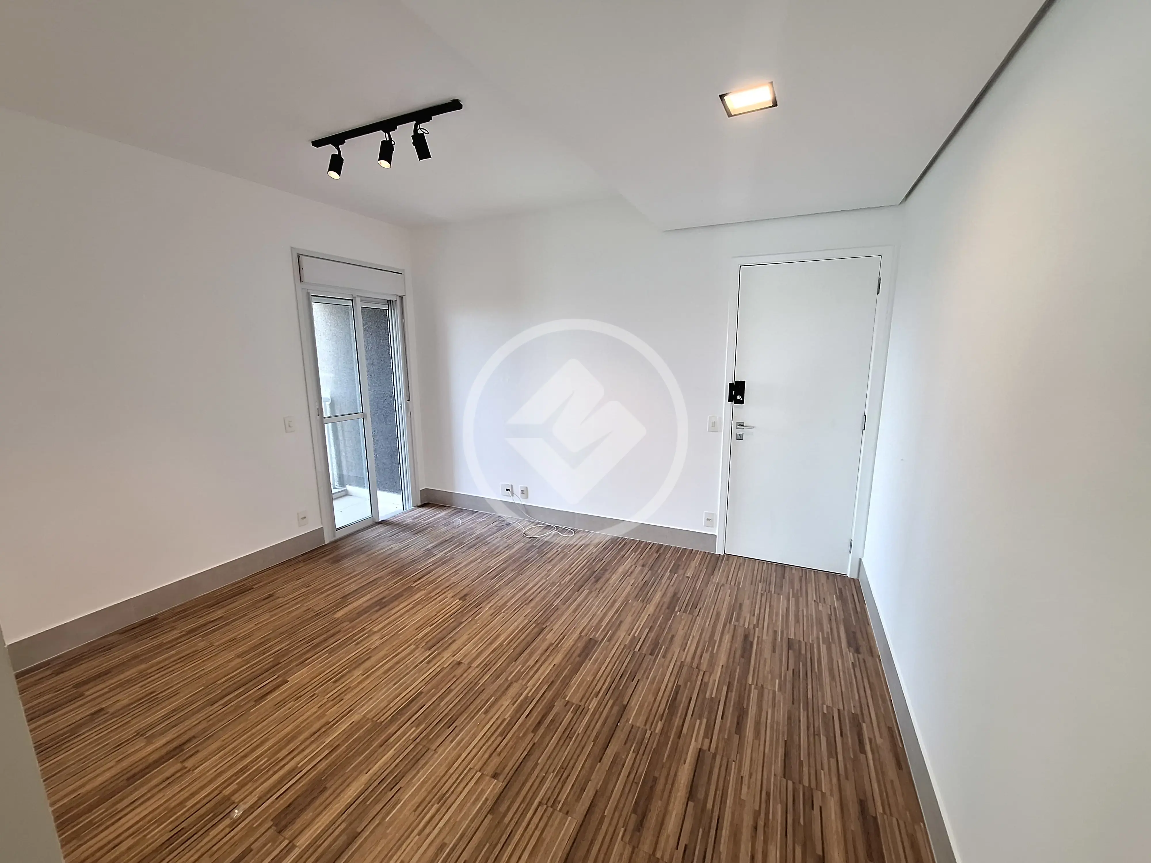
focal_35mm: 13
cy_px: 432
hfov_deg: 106.2
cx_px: 576
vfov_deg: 89.9
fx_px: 432
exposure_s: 1/40
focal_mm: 1.74
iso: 125
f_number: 2.2
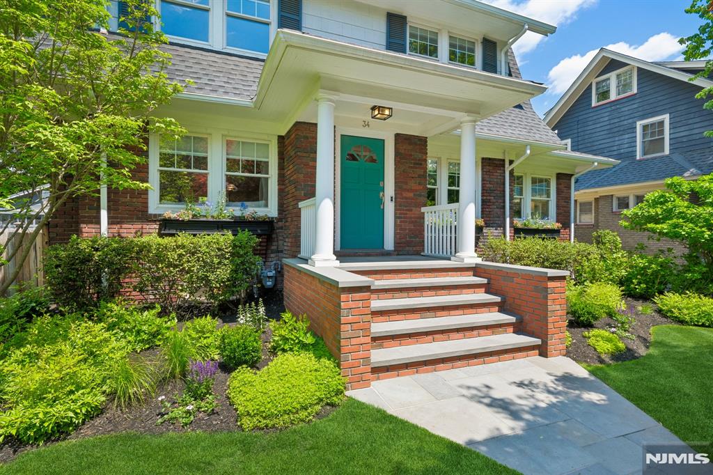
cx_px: 356
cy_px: 238
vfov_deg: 67.3
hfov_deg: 90.0
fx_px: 356
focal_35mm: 18
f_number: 8
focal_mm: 12.3
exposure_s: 1/280
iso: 200
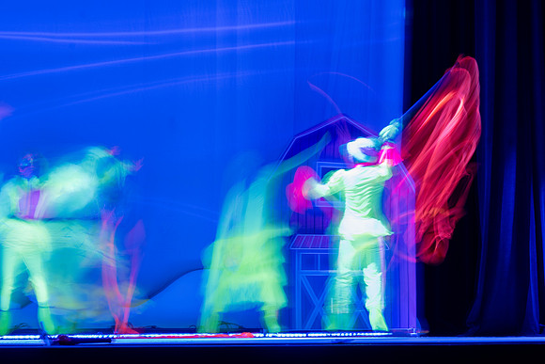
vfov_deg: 16.5
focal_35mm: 83
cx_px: 309
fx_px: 1252
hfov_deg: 24.5
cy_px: 161
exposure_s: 1/1.25
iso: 160
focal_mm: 64
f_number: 9
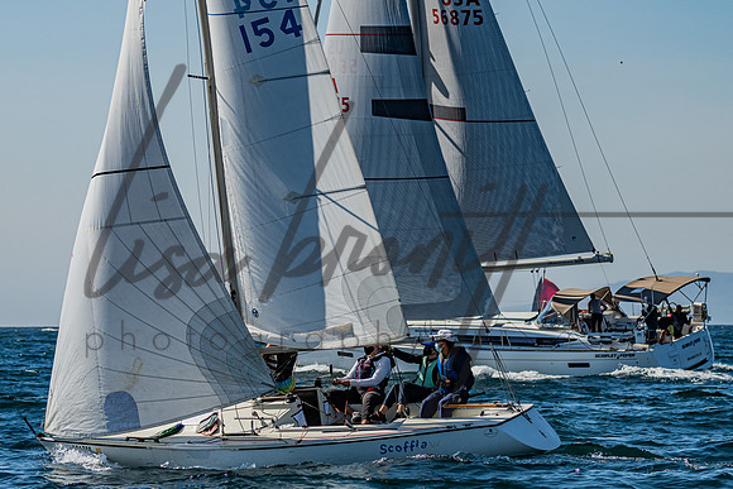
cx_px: 364
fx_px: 4867
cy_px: 266
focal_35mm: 239
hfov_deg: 8.6
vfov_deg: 5.8
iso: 100
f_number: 4.8
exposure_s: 1/1250
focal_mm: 130
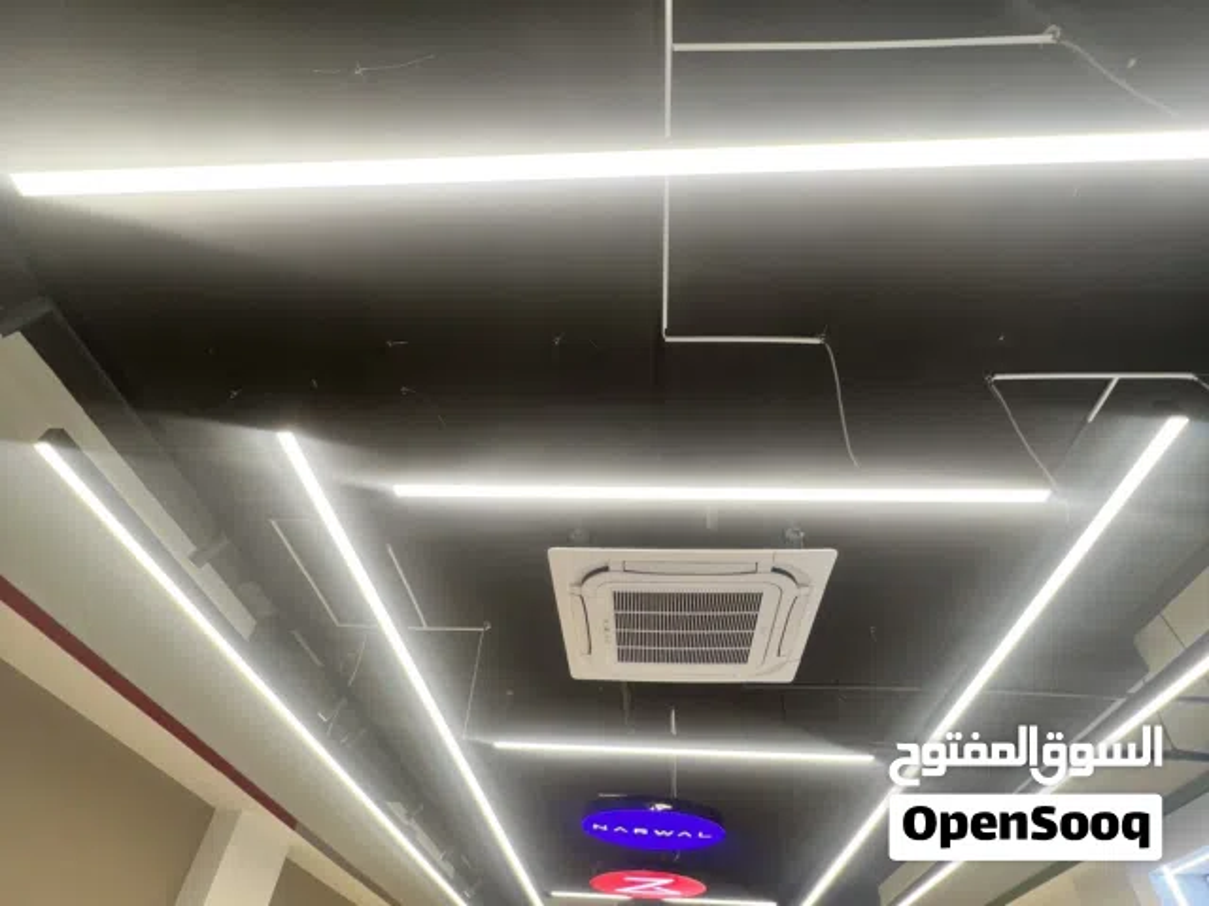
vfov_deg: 89.9
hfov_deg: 106.2
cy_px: 453
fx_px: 454
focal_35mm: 13
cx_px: 604
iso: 50
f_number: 1.8
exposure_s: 1/100
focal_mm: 1.57
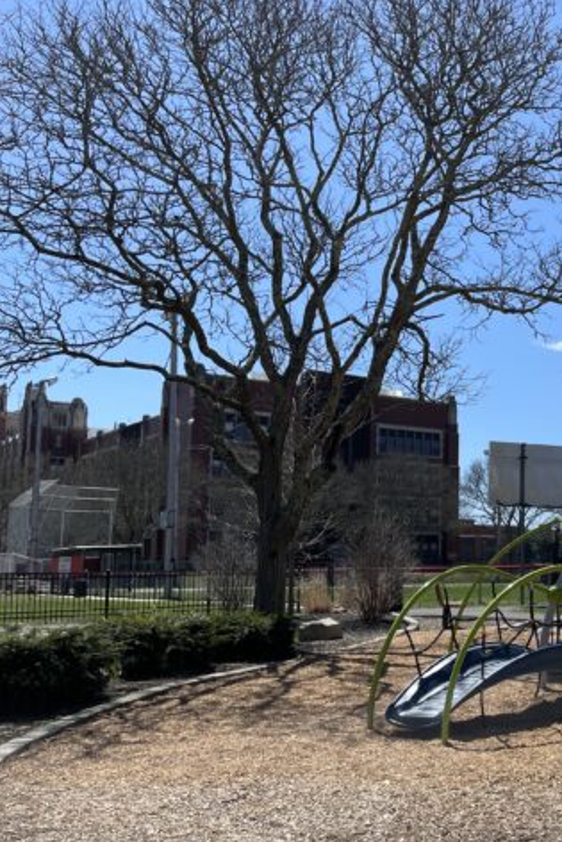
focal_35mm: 44
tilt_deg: +5.7
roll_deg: +0.8
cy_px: 483
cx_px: 642
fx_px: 1029
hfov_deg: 27.5
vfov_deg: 44.4
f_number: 1.6
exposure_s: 1/3509
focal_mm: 4.2
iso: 32
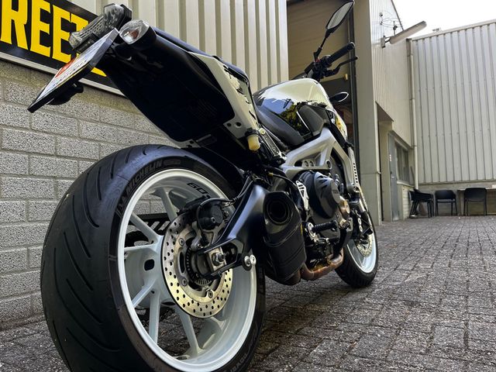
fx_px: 373
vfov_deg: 53.1
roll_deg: +0.9
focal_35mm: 26
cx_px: 248
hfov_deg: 67.3
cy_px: 186
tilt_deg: +2.1
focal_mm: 5.1
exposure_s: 1/122
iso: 50
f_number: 1.6
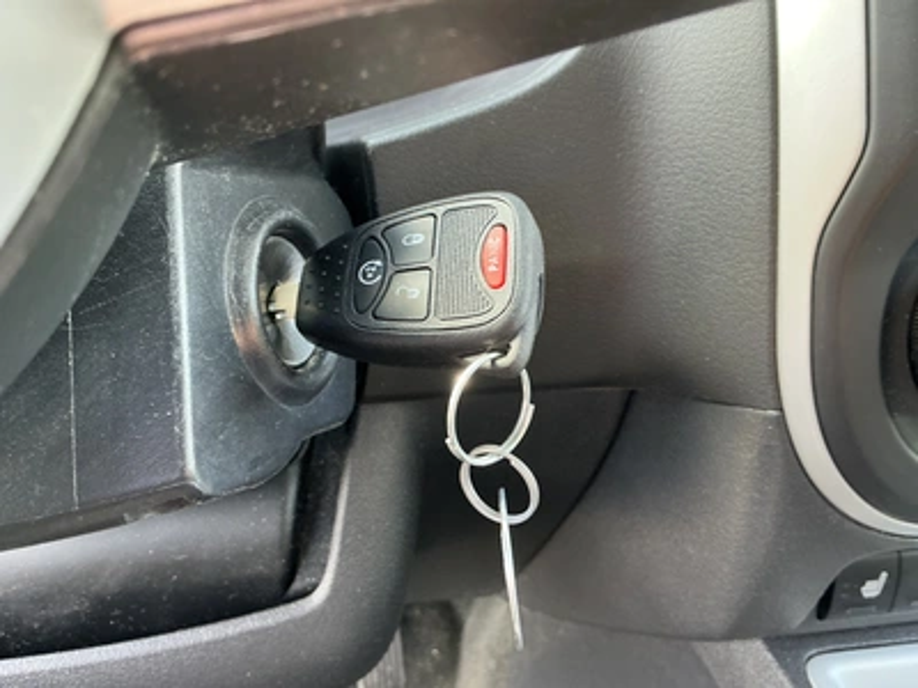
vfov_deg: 49.7
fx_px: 743
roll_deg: -1.3
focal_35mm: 28
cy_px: 344
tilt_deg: -21.1
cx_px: 459
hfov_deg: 63.4
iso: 160
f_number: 1.8
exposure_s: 1/60
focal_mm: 3
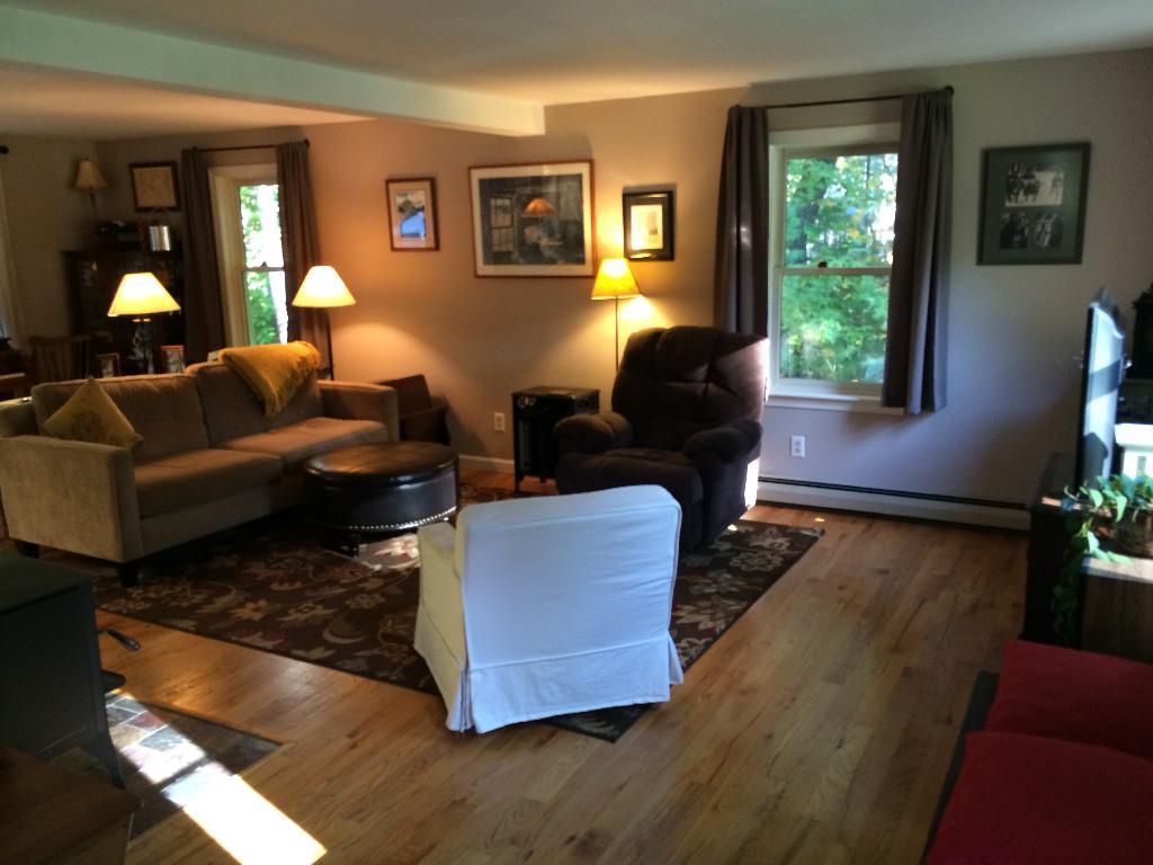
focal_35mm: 29
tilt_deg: -12.1
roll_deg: +1.8
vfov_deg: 48.2
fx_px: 966
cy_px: 432
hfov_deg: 61.7
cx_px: 576
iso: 200
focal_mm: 4.15
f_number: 2.2
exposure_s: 1/30
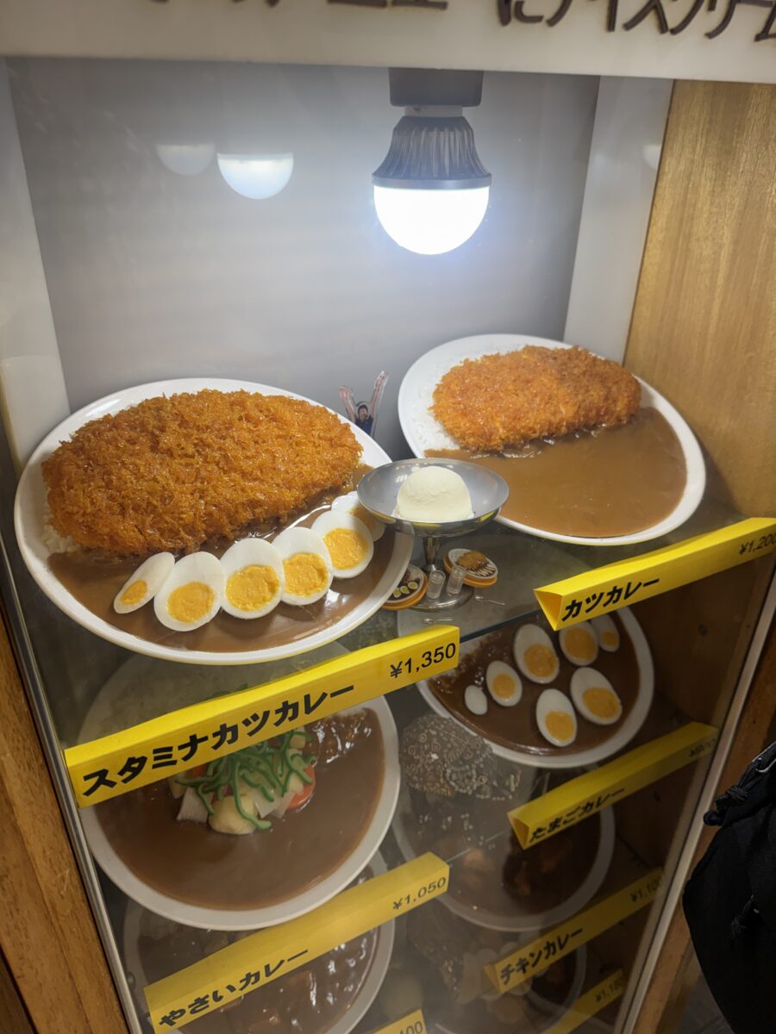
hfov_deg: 56.8
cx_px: 388
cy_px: 517
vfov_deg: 71.6
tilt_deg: -27.8
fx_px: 717
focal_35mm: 24
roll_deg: -2.6
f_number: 1.78
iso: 64
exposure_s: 1/100
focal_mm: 6.76
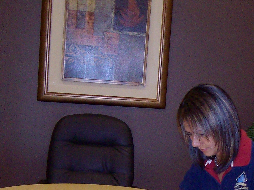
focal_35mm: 88
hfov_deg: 21.9
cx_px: 215
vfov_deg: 16.5
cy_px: 189
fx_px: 646
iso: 225
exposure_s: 1/40
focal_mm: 5.8
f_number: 2.8
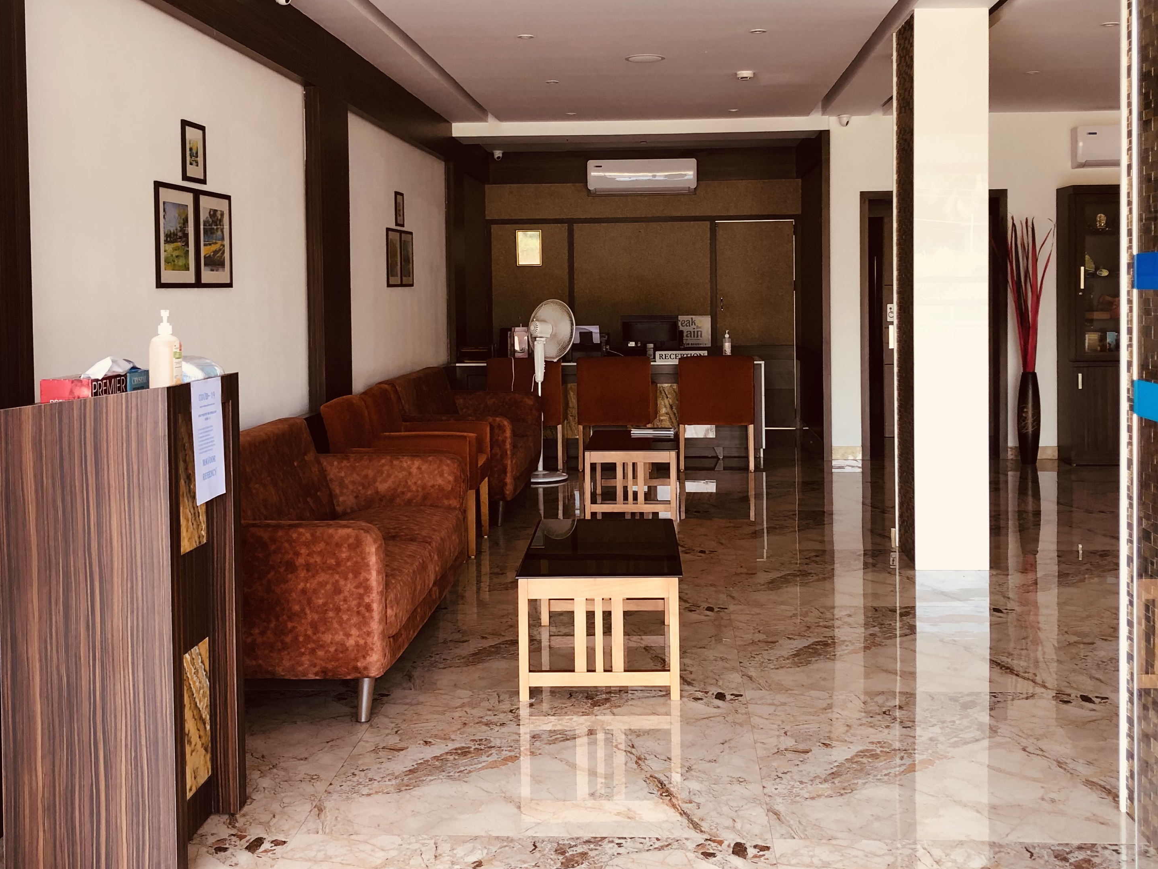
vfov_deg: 36.7
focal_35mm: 39
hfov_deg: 47.8
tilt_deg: -2.5
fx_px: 1305
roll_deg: -0.3
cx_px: 610
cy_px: 342
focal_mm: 3.99
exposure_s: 1/40
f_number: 1.8
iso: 25
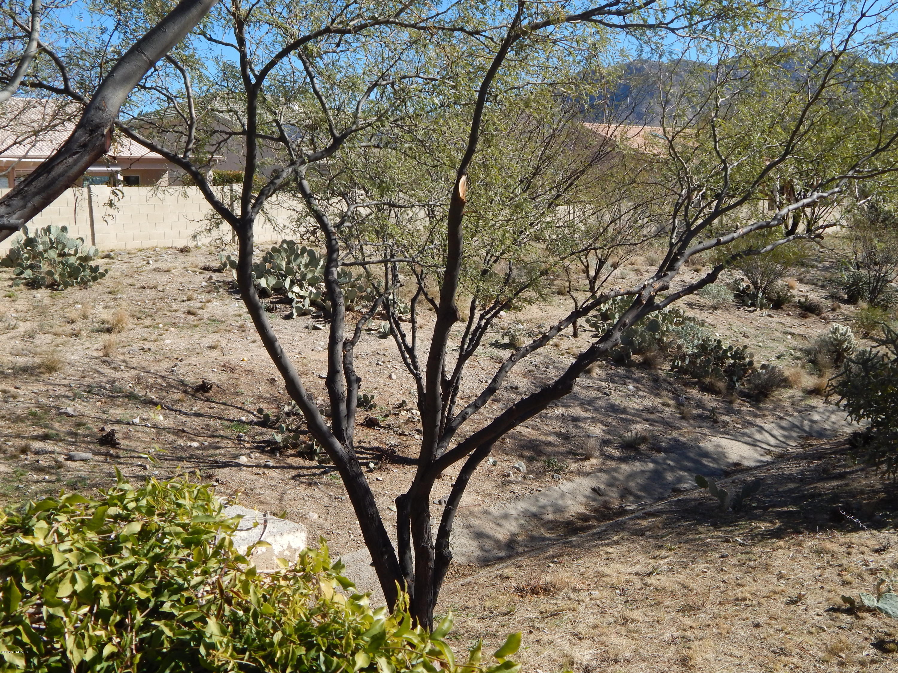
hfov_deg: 49.0
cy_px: 336
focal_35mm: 38
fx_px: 986
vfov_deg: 37.7
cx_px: 449
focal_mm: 6.8
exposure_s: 1/1250
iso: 125
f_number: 3.4
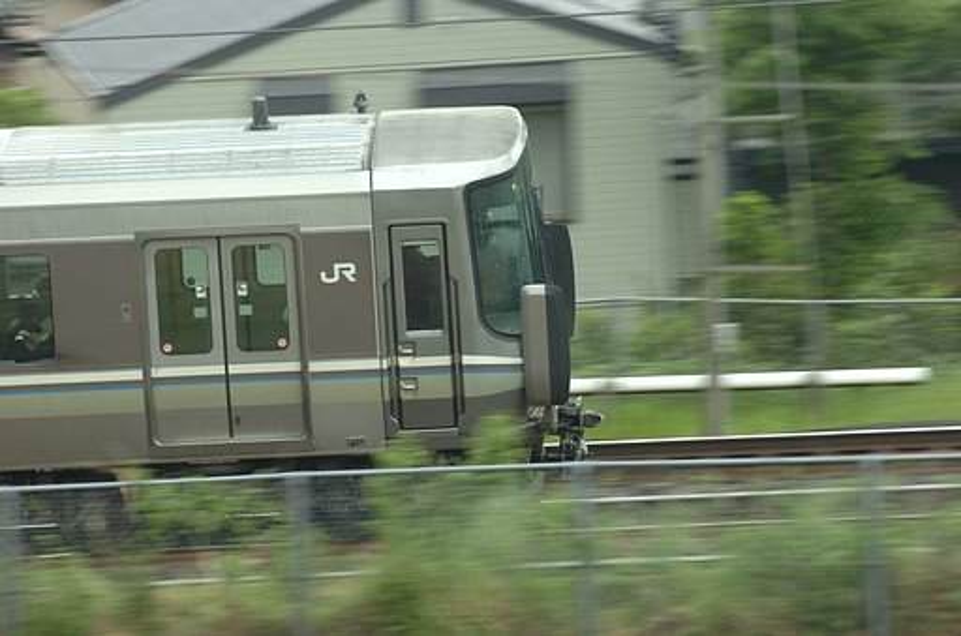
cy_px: 318
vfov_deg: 5.4
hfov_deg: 8.1
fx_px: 6792
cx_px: 480
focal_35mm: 255
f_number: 6.3
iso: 400
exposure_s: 1/125
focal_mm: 170
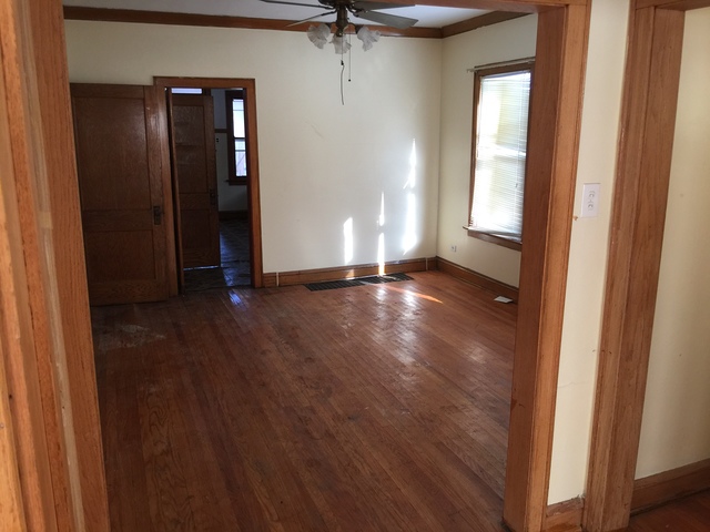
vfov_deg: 48.2
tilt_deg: -11.1
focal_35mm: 29
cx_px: 355
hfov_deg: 61.7
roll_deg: -0.2
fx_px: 595
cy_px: 266
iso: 40
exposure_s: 1/30
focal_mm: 4.15
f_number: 2.2
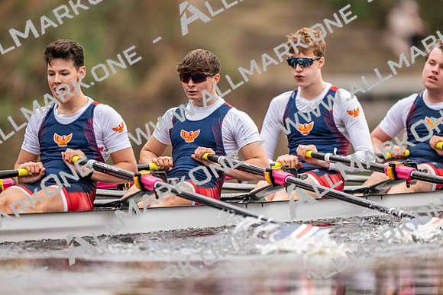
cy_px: 148
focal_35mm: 600
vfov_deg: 2.3
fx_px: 7385
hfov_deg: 3.4
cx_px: 222
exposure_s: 1/2500
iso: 3600
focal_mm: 600
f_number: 4
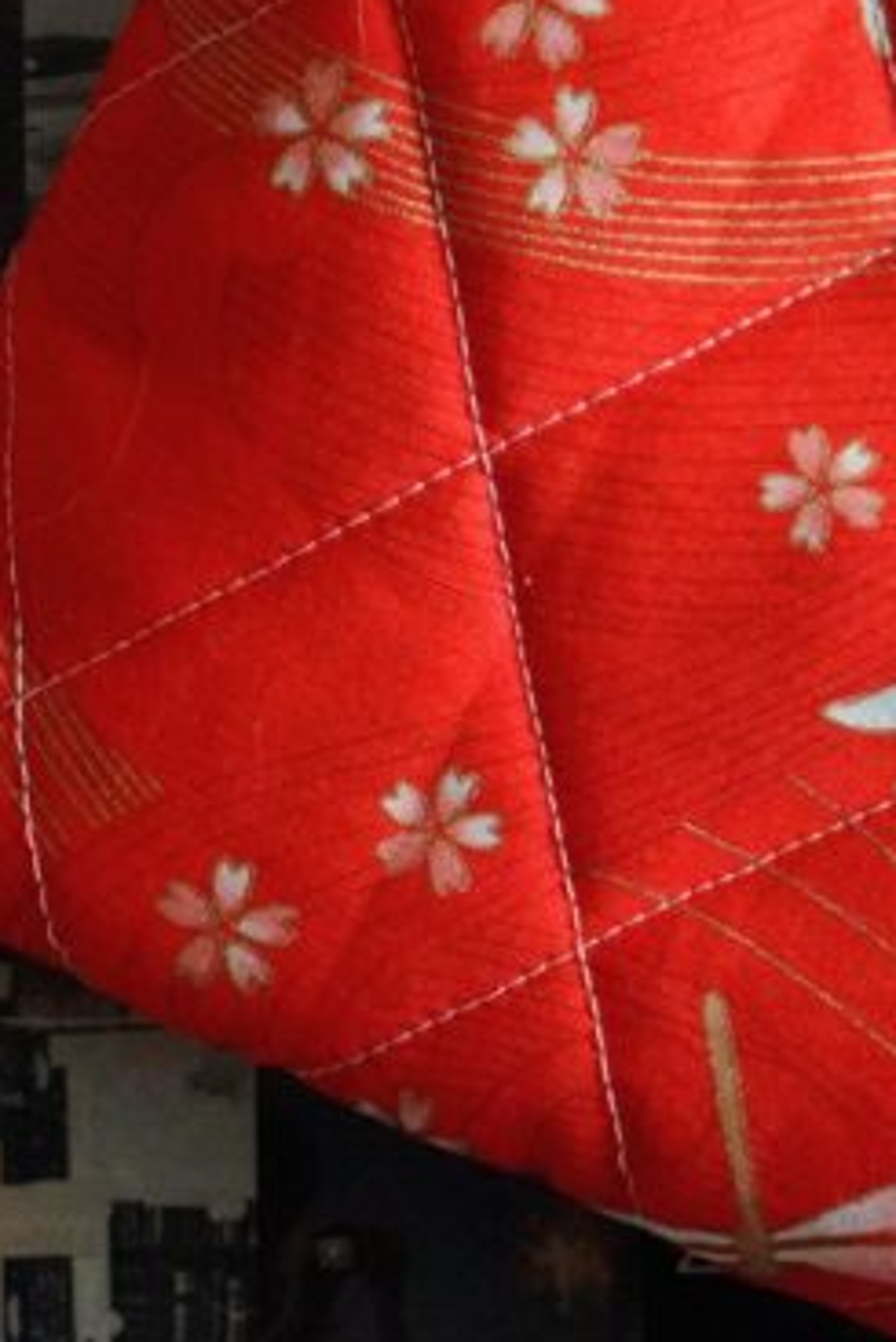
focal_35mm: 187
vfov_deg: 10.9
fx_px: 6974
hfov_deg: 7.3
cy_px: 190
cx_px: 945
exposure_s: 1/320
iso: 3200
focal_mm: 24.71
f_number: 5.6
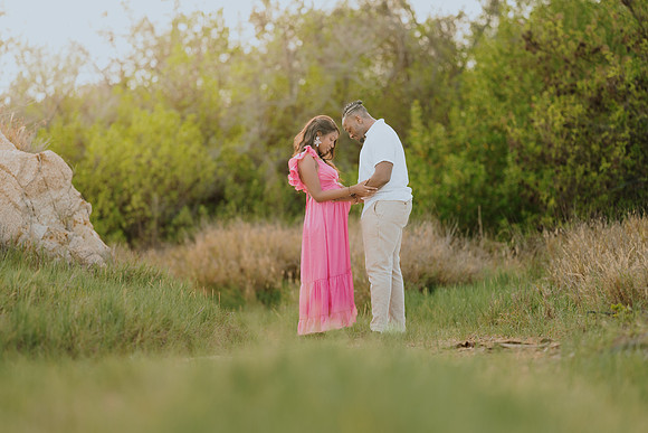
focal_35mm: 142
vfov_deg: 9.6
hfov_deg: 14.4
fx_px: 2564
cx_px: 334
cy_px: 217
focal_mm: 135
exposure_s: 1/400
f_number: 1.8
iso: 50
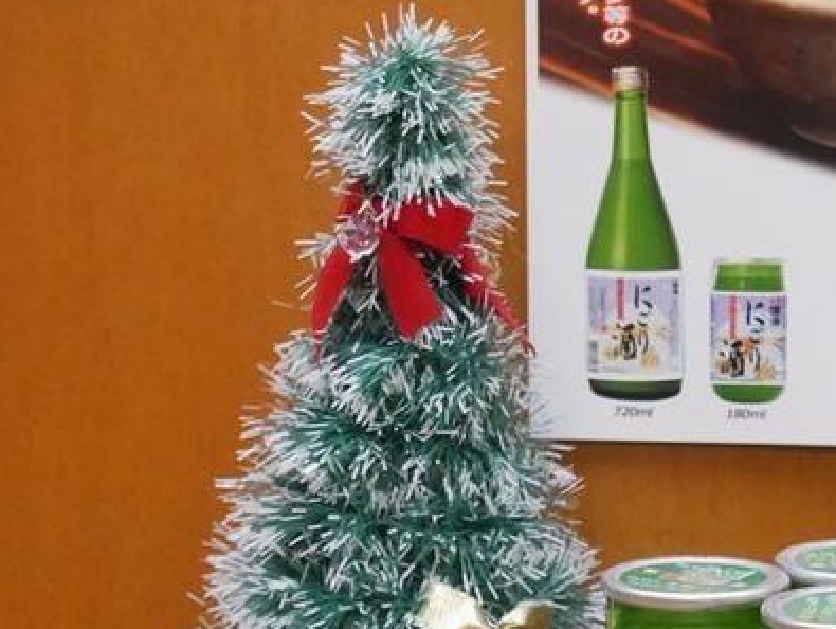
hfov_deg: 14.7
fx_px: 3191
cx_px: 774
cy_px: 383
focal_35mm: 132
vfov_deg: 11.2
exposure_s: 1/80
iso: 3200
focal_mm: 32
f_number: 5.6
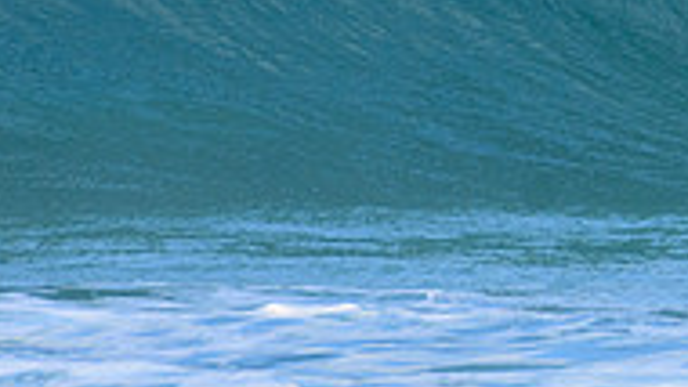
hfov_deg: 0.9
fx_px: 43796
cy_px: -96
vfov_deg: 0.5
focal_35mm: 2400
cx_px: 920
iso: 320
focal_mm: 500
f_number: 5.6
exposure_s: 1/2000
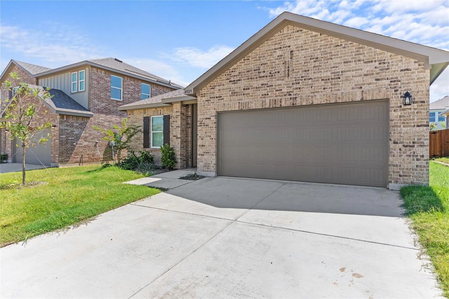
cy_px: 150
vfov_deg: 61.6
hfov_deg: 83.7
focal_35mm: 20
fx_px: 251
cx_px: 224
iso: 80
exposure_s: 1/400
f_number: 2.8
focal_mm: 13.4
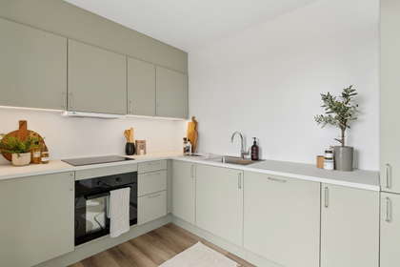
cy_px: 134
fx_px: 192
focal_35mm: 17
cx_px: 200
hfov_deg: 92.4
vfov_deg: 69.7
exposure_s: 1/25
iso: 200
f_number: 8
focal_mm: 11.5
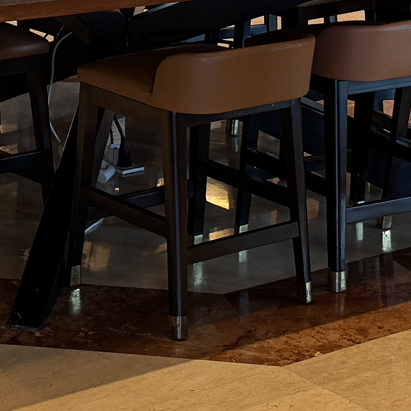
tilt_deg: -11.5
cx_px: 84
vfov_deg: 13.5
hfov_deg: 13.7
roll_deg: -0.4
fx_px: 1706
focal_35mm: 127
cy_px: 0
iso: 200
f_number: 1.78
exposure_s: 1/50
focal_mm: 6.76
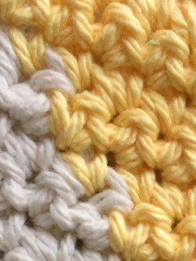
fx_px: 694
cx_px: 262
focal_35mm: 92
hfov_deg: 15.2
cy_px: 321
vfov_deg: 19.9
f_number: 2.2
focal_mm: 4.15
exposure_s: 1/120
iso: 40
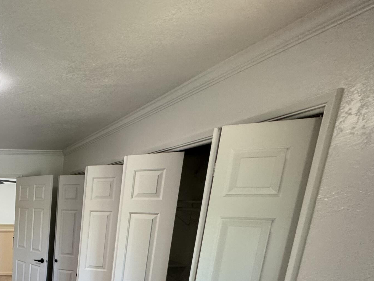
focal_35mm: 31
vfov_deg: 40.0
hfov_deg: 46.1
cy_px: 280
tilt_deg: -12.1
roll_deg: -2.0
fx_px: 335
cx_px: -22
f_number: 2.2
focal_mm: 2.22
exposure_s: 1/120
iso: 200
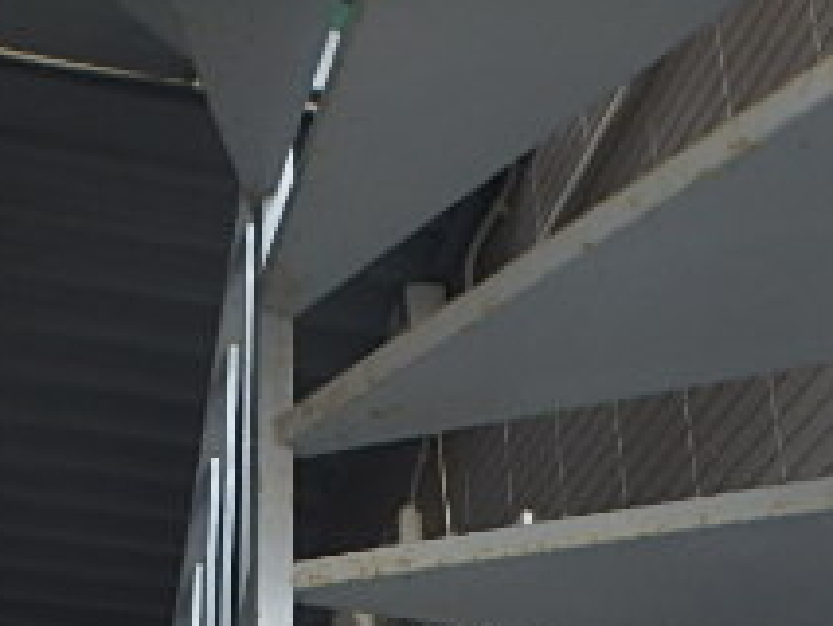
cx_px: 223
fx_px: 1517
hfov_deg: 30.3
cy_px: 900
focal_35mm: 63
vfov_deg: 20.4
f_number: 3.5
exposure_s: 1/60
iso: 200
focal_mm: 3.7
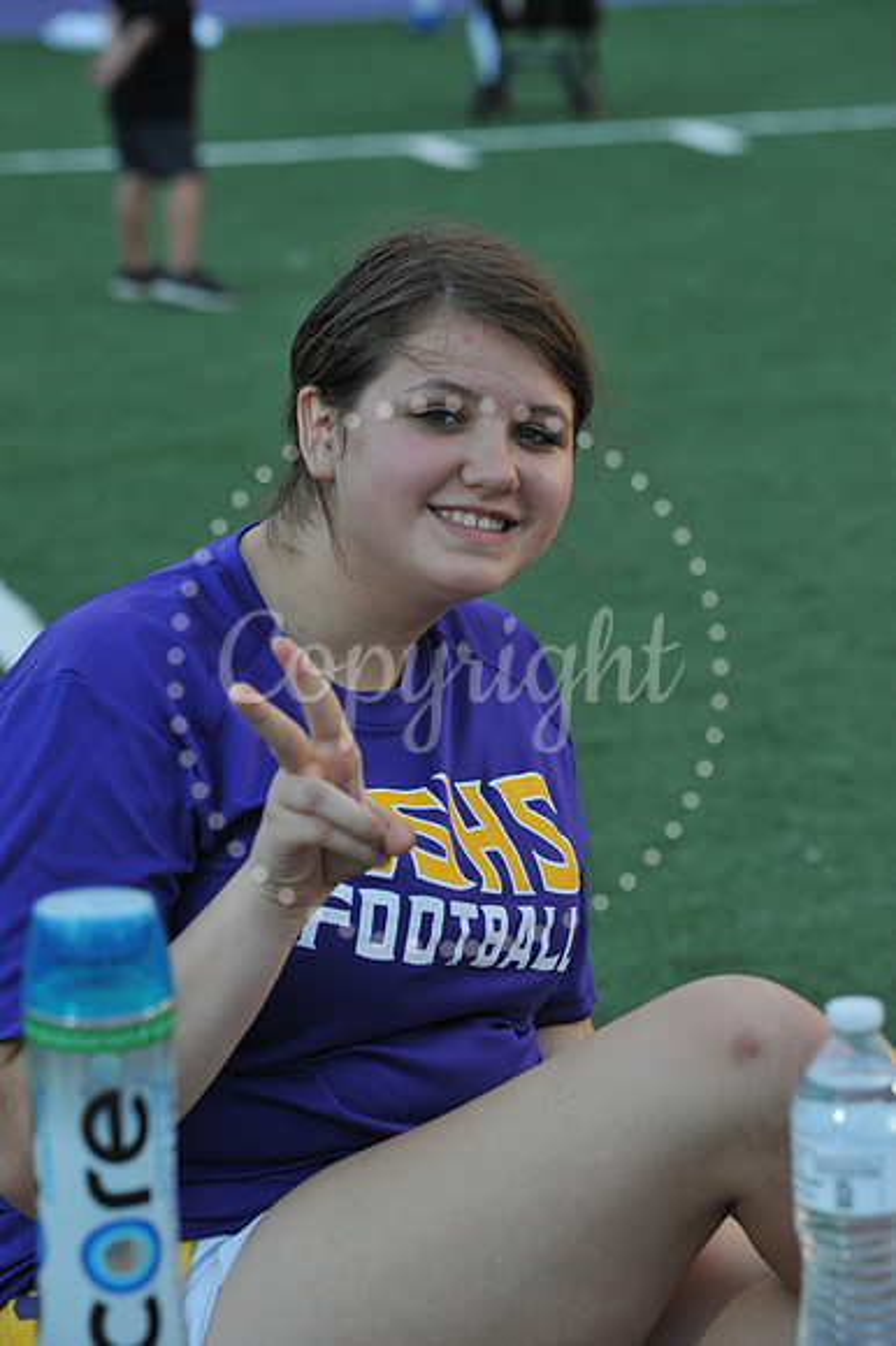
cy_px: 673
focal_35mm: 112
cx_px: 448
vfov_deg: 18.3
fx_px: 4186
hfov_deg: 12.2
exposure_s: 1/400
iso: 1600
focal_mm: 112
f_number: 6.3
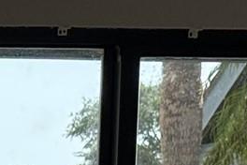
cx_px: -300
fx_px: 2079
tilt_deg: -4.1
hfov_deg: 6.5
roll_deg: -1.4
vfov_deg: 4.4
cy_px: 397
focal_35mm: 303
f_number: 1.78
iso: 64
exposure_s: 1/1931
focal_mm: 6.76
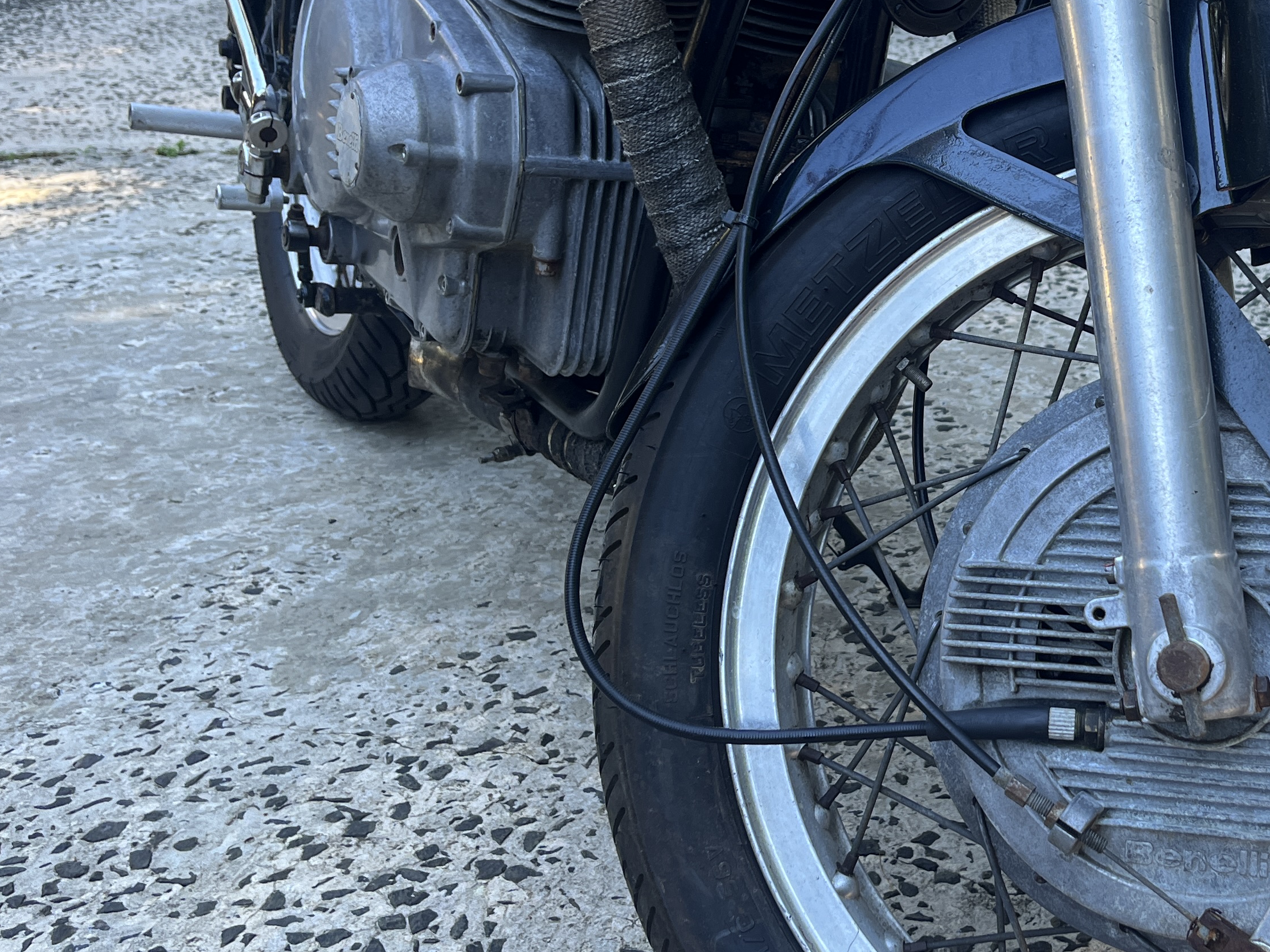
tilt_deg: -15.9
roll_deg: +1.7
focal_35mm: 47
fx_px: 1725
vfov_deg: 30.9
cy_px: 458
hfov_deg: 39.0
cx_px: 997
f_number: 1.6
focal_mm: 5.1
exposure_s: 1/121
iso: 50
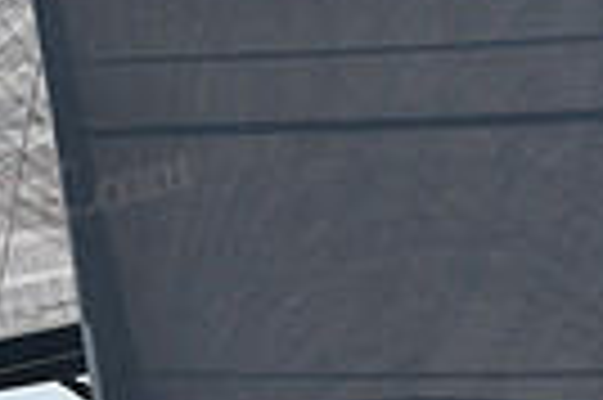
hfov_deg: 4.0
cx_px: 428
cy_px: 407
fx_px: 8716
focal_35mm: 521
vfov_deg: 2.6
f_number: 6.3
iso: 250
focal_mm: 120
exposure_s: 1/800
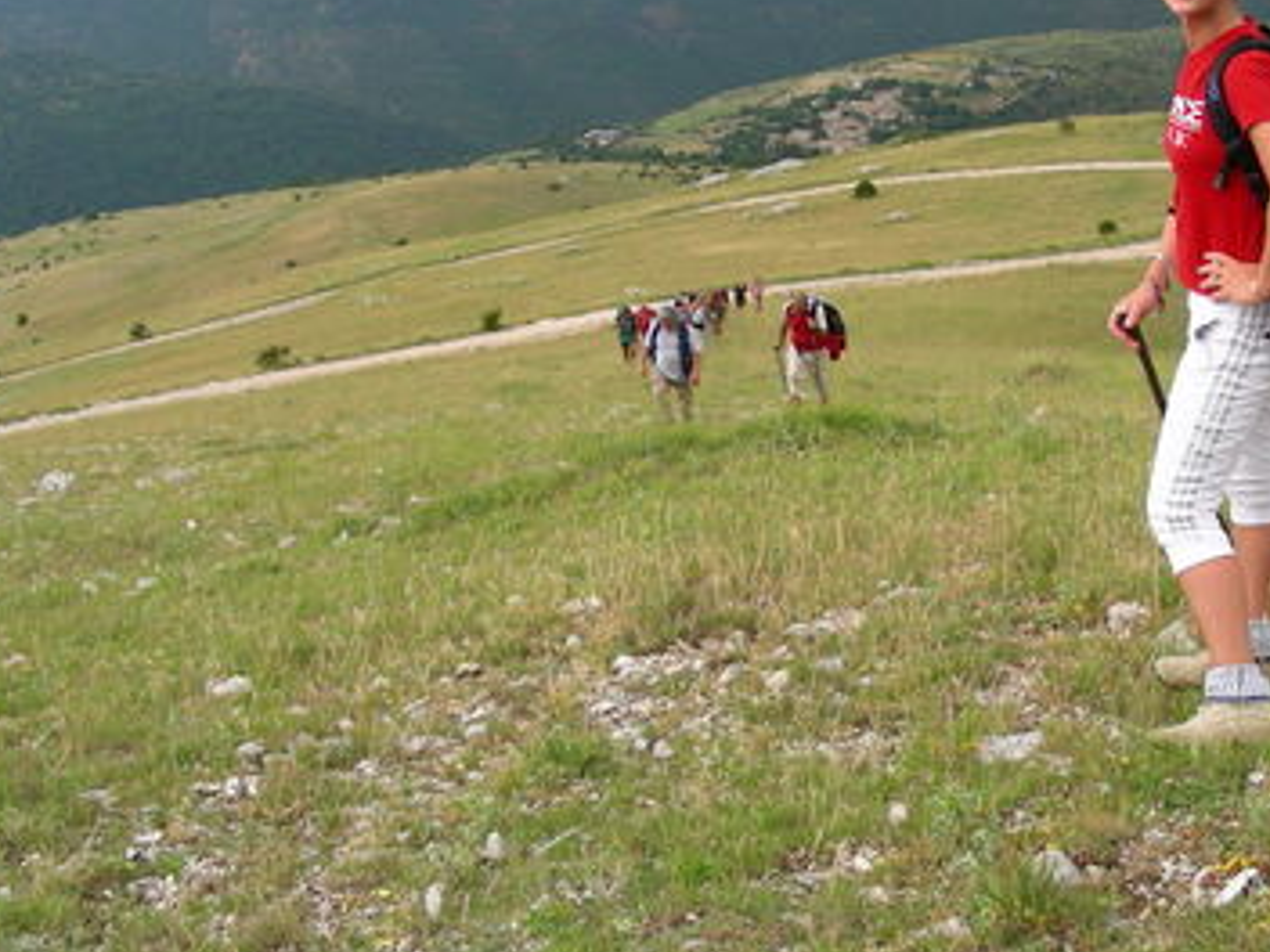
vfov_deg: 26.9
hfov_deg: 35.4
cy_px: 330
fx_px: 1981
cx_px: 794
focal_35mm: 54
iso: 50
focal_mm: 6.3
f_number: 4
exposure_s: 1/141
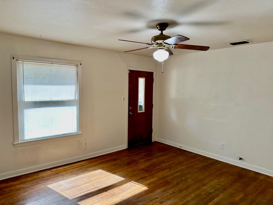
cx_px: 136
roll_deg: -1.1
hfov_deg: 71.6
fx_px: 189
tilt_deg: -5.0
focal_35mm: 24
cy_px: 102
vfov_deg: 56.8
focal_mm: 6.86
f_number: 1.78
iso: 125
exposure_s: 1/60
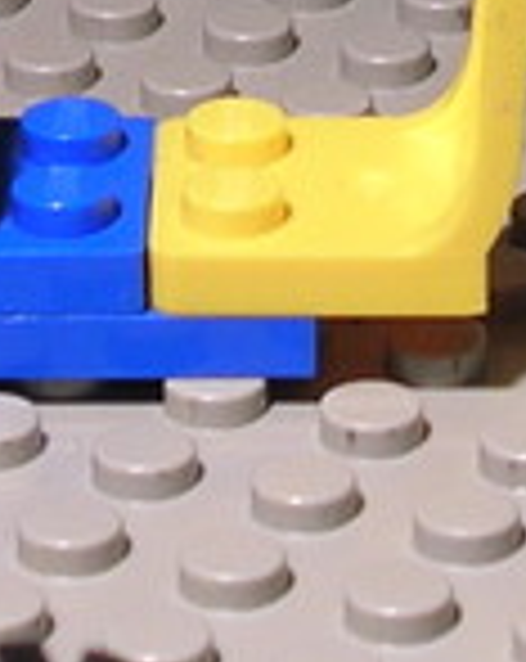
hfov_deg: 5.2
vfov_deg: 6.5
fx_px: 5837
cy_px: -70
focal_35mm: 299
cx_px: 441
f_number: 3.3
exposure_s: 1/15
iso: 50
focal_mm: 8.4
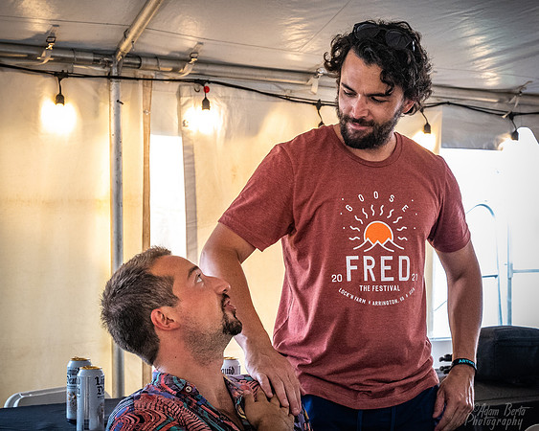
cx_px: 303
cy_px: 216
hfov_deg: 28.1
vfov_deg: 22.6
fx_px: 1078
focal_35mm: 68
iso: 6400
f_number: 6.3
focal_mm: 40
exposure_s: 1/250
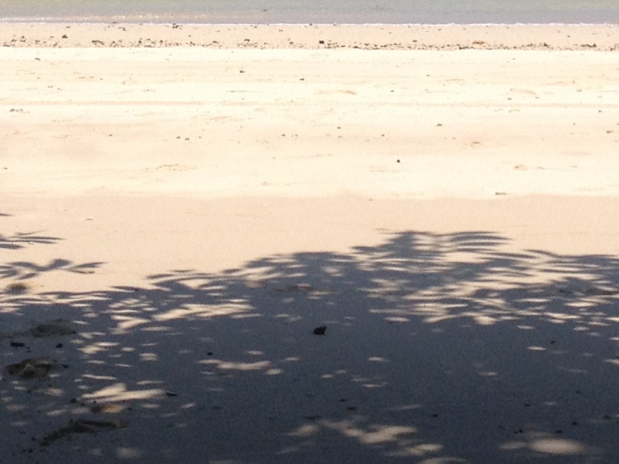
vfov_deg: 10.3
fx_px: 2503
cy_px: -219
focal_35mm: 140
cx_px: 366
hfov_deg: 14.1
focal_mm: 4.28
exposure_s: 1/2632
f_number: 2.4
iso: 50
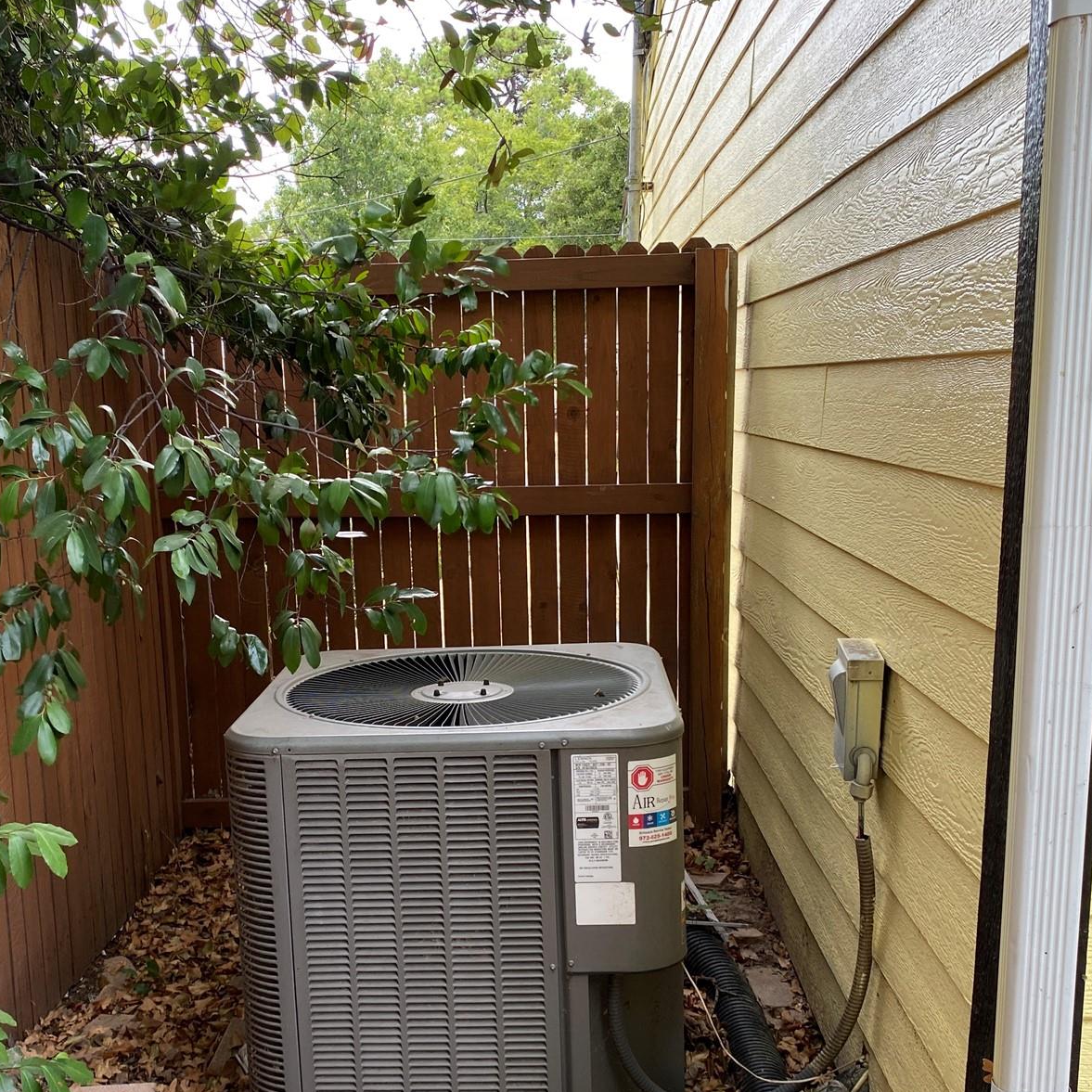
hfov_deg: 41.7
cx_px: 453
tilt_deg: -13.8
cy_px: 681
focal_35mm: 40
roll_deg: +1.6
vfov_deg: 41.6
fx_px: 1428
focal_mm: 4.25
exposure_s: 1/122
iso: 32
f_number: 1.8
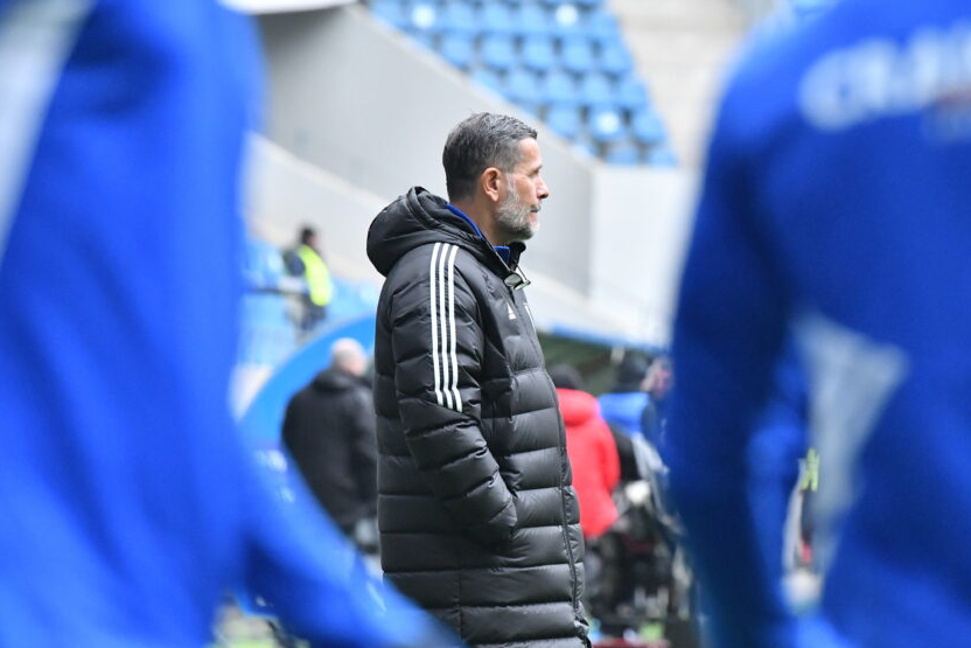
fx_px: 10385
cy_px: 357
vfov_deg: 3.6
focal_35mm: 385
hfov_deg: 5.4
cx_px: 544
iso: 3200
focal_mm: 200
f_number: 4.5
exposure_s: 1/640
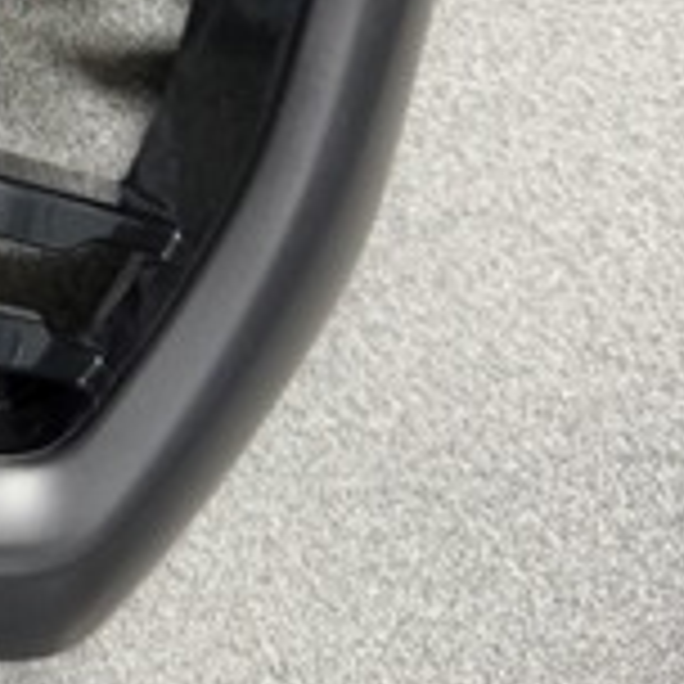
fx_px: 1498
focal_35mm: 67
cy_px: -198
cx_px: -86
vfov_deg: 23.0
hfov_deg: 23.9
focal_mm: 6.76
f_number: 1.78
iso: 800
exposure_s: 1/60
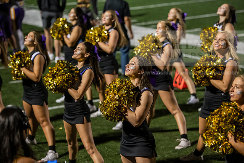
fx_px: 813
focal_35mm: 120
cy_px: 82
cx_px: 122
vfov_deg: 11.4
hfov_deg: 17.1
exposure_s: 1/500
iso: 4000
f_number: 3.2
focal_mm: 120
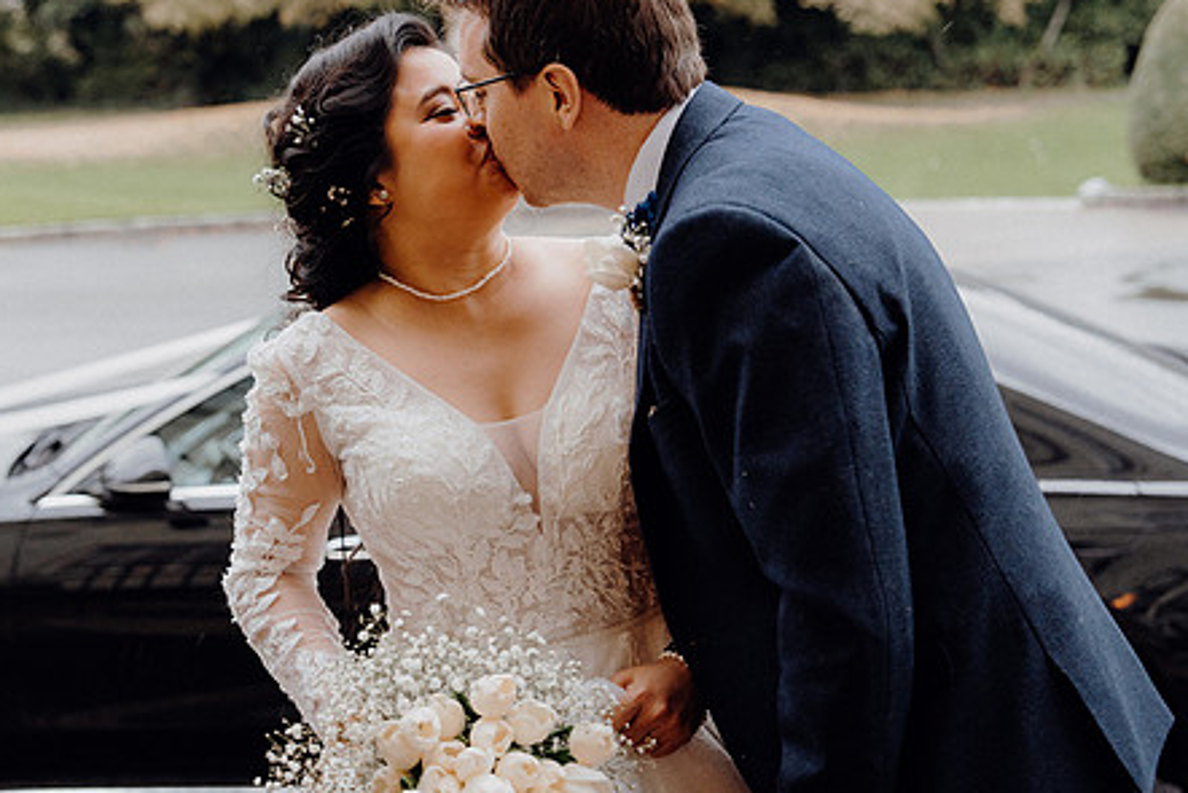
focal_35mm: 63
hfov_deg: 31.8
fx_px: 2080
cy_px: 437
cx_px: 511
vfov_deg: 21.6
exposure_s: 1/160
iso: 1600
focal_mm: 48
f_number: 3.5
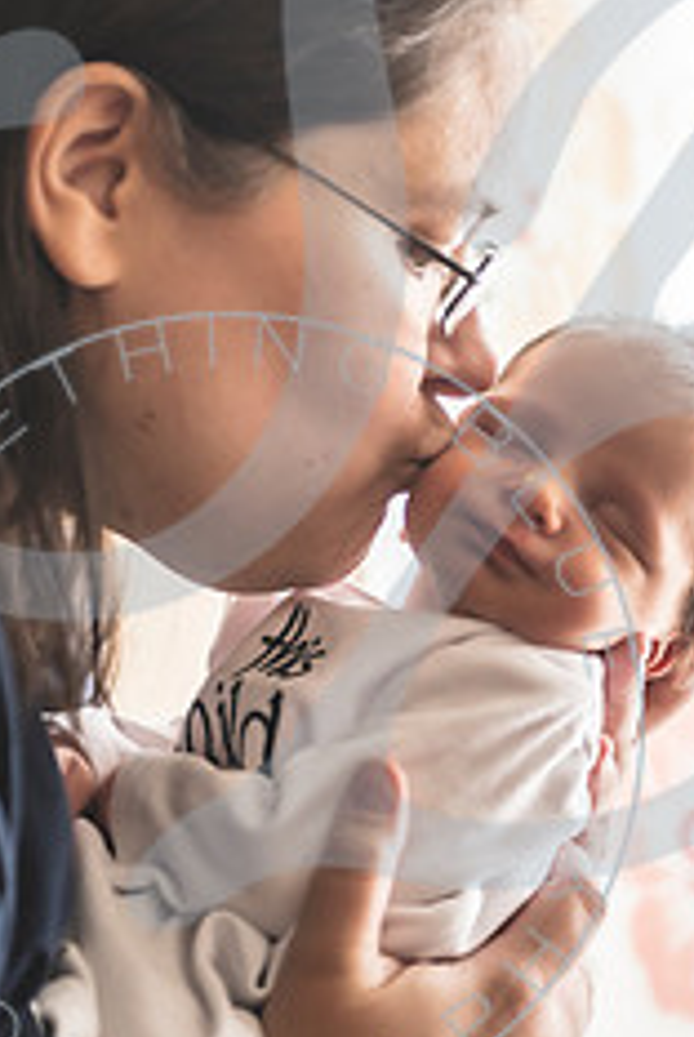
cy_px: 387
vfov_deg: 15.2
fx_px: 3892
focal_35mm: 135
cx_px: 432
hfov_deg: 10.2
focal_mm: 70
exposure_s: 1/125
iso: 250
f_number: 2.8
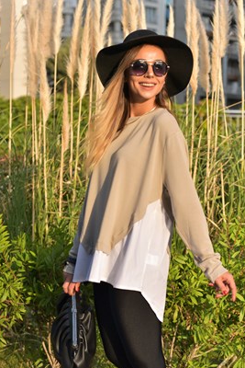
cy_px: 183
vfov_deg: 34.5
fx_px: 592
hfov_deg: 23.4
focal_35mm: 58
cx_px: 121
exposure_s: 1/8000
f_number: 3.2
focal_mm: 50
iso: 1000
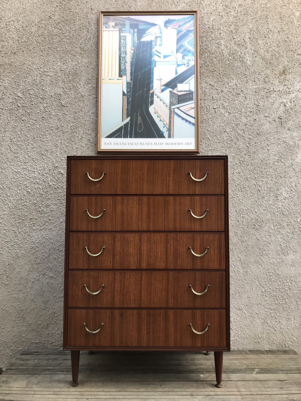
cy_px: 200
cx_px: 150
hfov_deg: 49.7
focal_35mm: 28
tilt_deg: +9.2
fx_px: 325
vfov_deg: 63.4
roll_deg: +0.3
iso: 20
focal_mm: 3.99
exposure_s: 1/101
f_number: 1.8
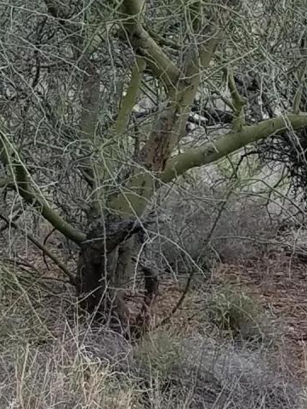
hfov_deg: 12.9
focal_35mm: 108
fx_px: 1277
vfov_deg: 18.1
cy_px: 277
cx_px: 483
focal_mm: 4.2
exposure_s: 1/407
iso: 50
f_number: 1.7
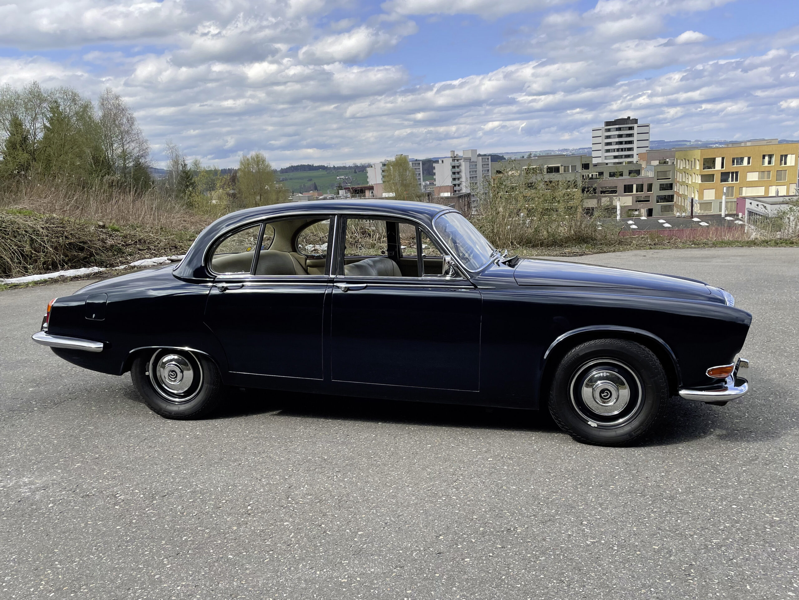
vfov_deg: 53.1
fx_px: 600
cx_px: 400
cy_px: 300
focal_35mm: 26
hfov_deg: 67.3
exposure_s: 1/2506
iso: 32
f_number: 1.6
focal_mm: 4.2
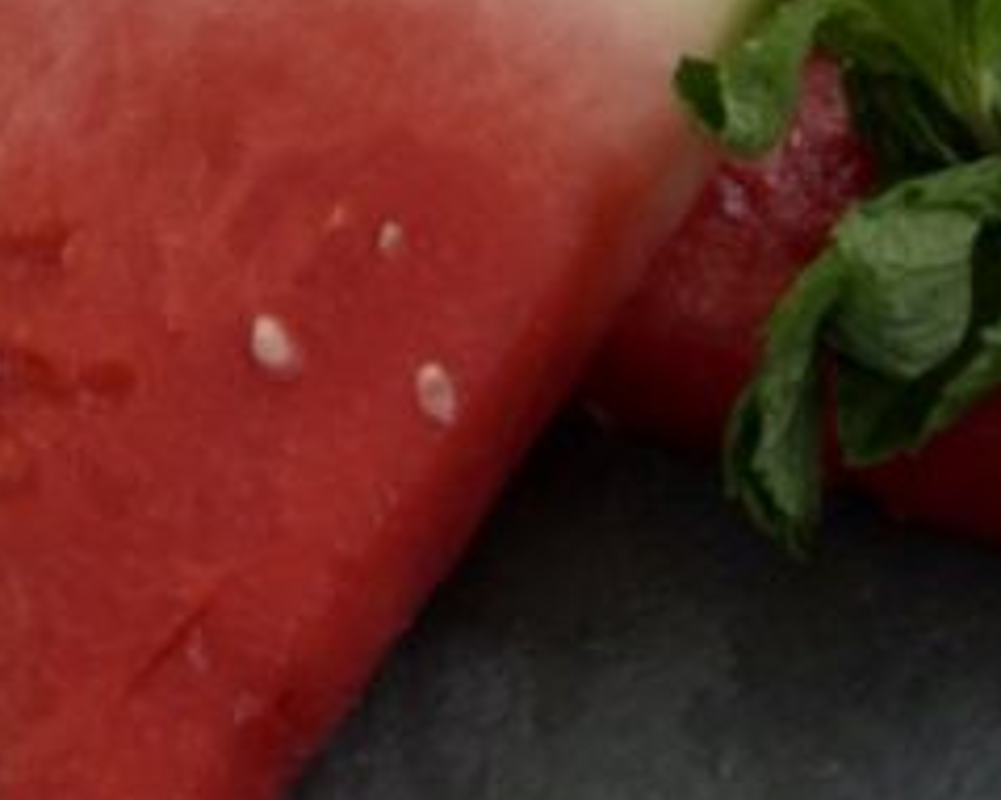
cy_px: -1294
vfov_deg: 9.0
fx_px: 4472
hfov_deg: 12.6
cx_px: 997
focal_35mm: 151
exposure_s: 1/250
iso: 500
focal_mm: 25
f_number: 9
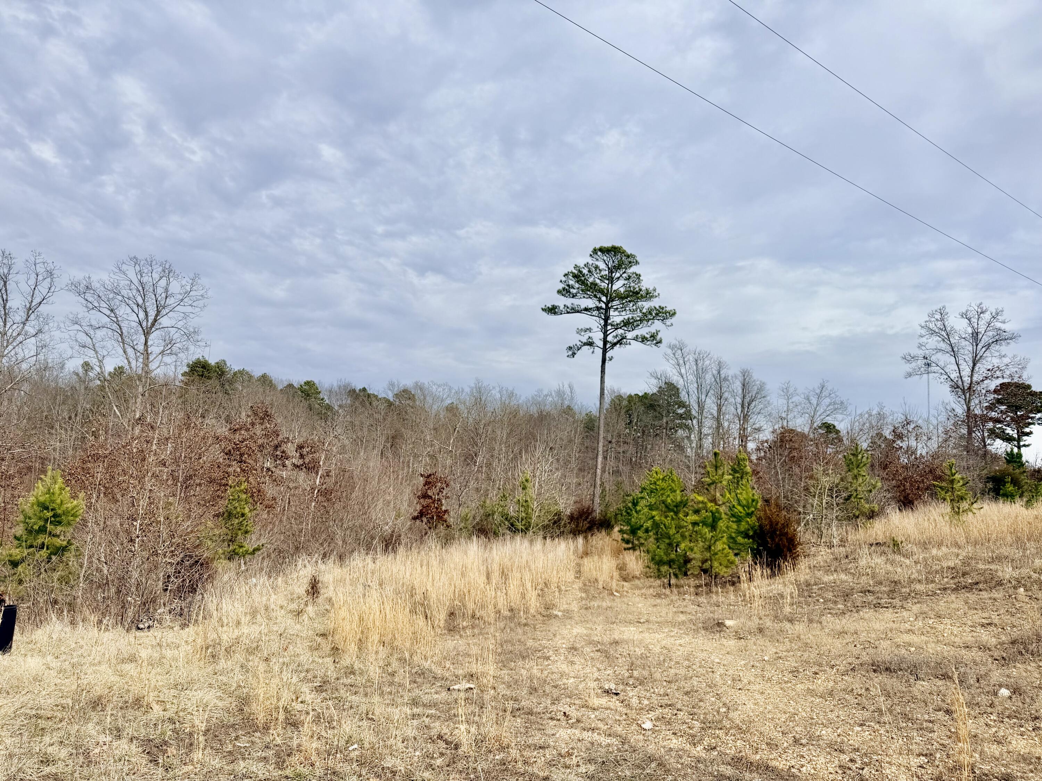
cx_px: 521
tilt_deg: +10.5
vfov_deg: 56.8
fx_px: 722
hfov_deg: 71.6
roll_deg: -2.3
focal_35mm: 24
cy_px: 390
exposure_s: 1/7353
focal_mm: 6.76
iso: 80
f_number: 1.78
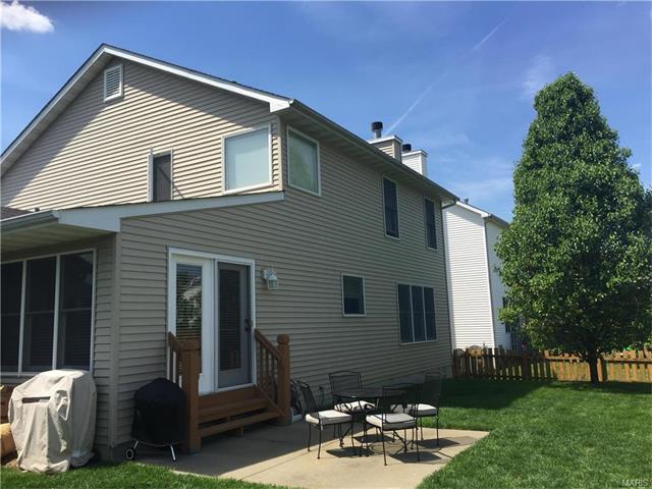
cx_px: 326
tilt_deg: +8.6
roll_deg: +1.3
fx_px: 546
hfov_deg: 61.7
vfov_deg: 48.2
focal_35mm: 29
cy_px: 244
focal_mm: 4.15
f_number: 2.2
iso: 32
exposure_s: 1/1522
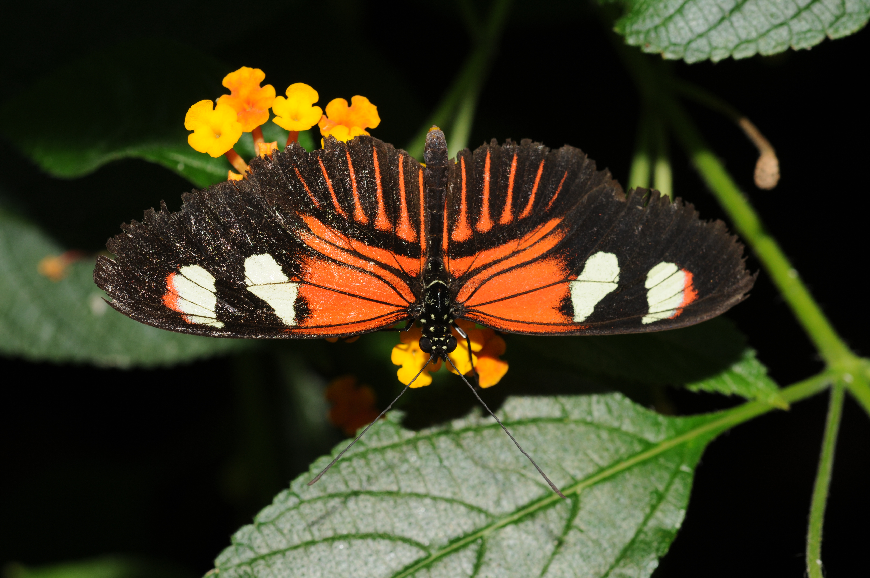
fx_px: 3802
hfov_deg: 13.1
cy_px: 289
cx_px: 435
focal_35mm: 158
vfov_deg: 8.7
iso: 200
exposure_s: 1/125
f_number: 10
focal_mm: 105
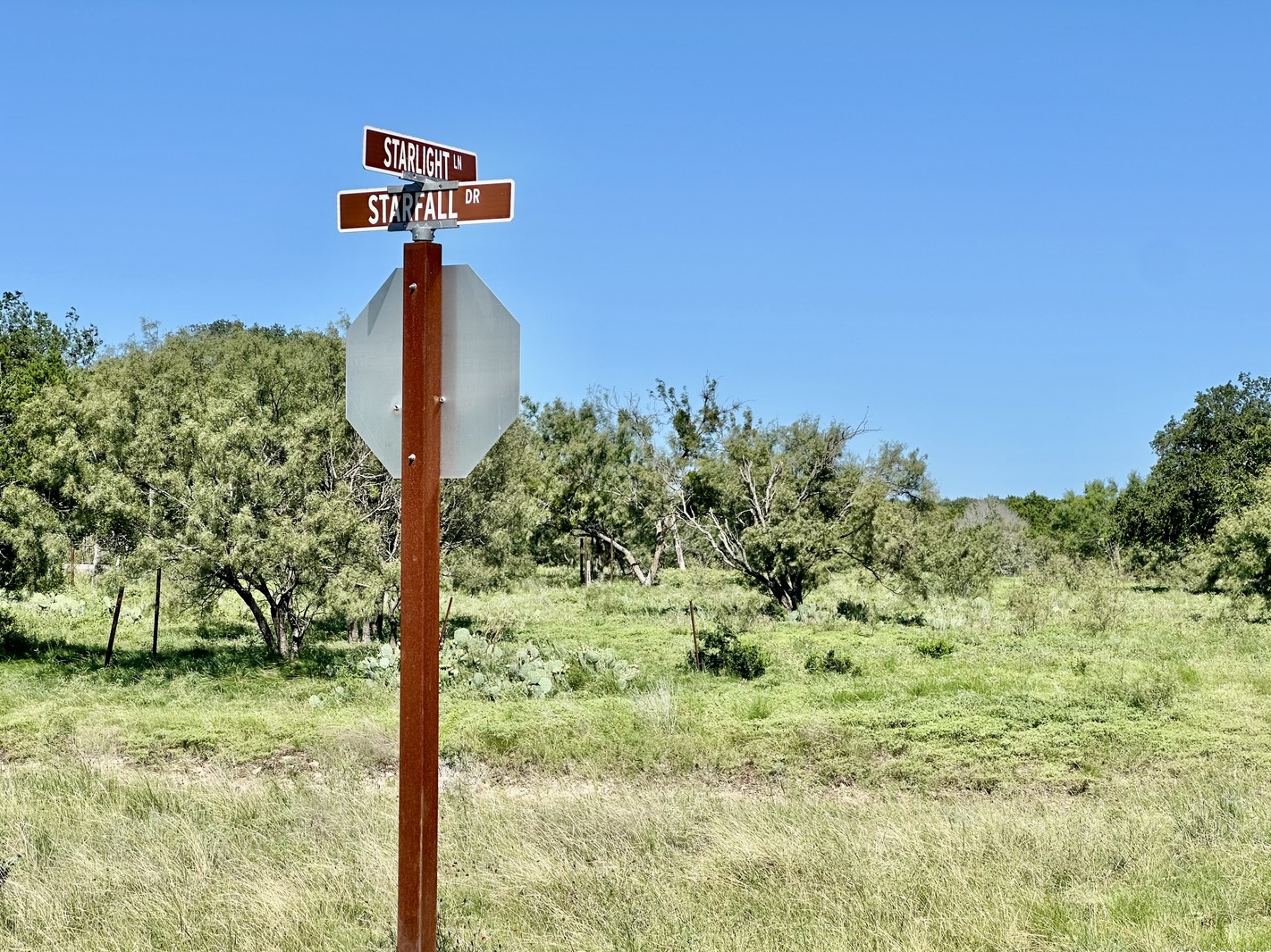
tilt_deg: +1.6
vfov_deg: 18.9
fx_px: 2863
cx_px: 629
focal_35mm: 78
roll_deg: +0.1
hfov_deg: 25.0
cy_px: 480
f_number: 2.8
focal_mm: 9
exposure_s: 1/951
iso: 32
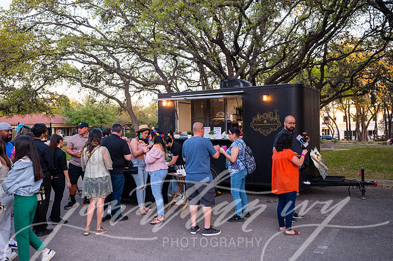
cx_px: 196
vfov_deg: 41.1
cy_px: 130
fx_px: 349
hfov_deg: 58.7
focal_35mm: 32
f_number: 4
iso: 1600
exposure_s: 1/800
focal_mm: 32
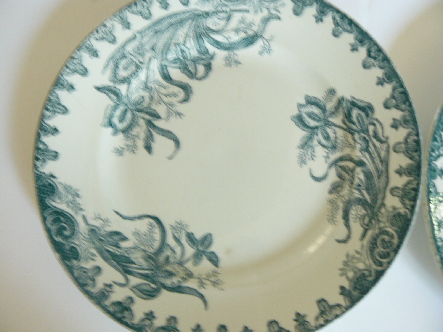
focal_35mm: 36
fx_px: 461
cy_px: 166
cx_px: 222
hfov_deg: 51.4
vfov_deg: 39.7
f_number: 2.8
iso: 200
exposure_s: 1/4
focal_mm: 6
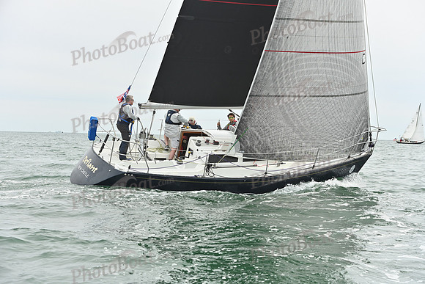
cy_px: 142
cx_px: 212
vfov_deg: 19.5
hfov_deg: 28.8
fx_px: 827
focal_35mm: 70
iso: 320
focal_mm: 70
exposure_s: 1/1600
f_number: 5.6
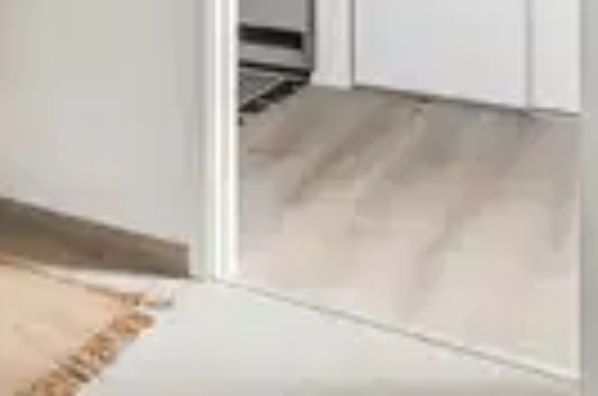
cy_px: -180
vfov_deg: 20.6
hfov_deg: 33.3
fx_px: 945
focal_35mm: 57
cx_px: 58
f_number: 8
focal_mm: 18
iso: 400
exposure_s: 1/200
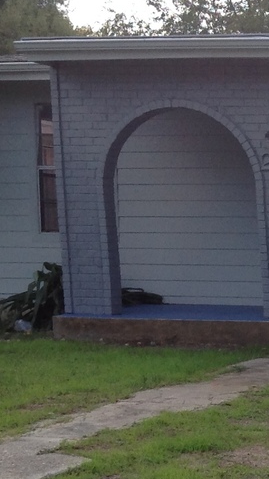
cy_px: 385
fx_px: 1460
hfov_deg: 9.6
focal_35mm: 115
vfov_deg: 18.5
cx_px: 595
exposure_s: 1/889
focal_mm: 4.28
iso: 50
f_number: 2.4
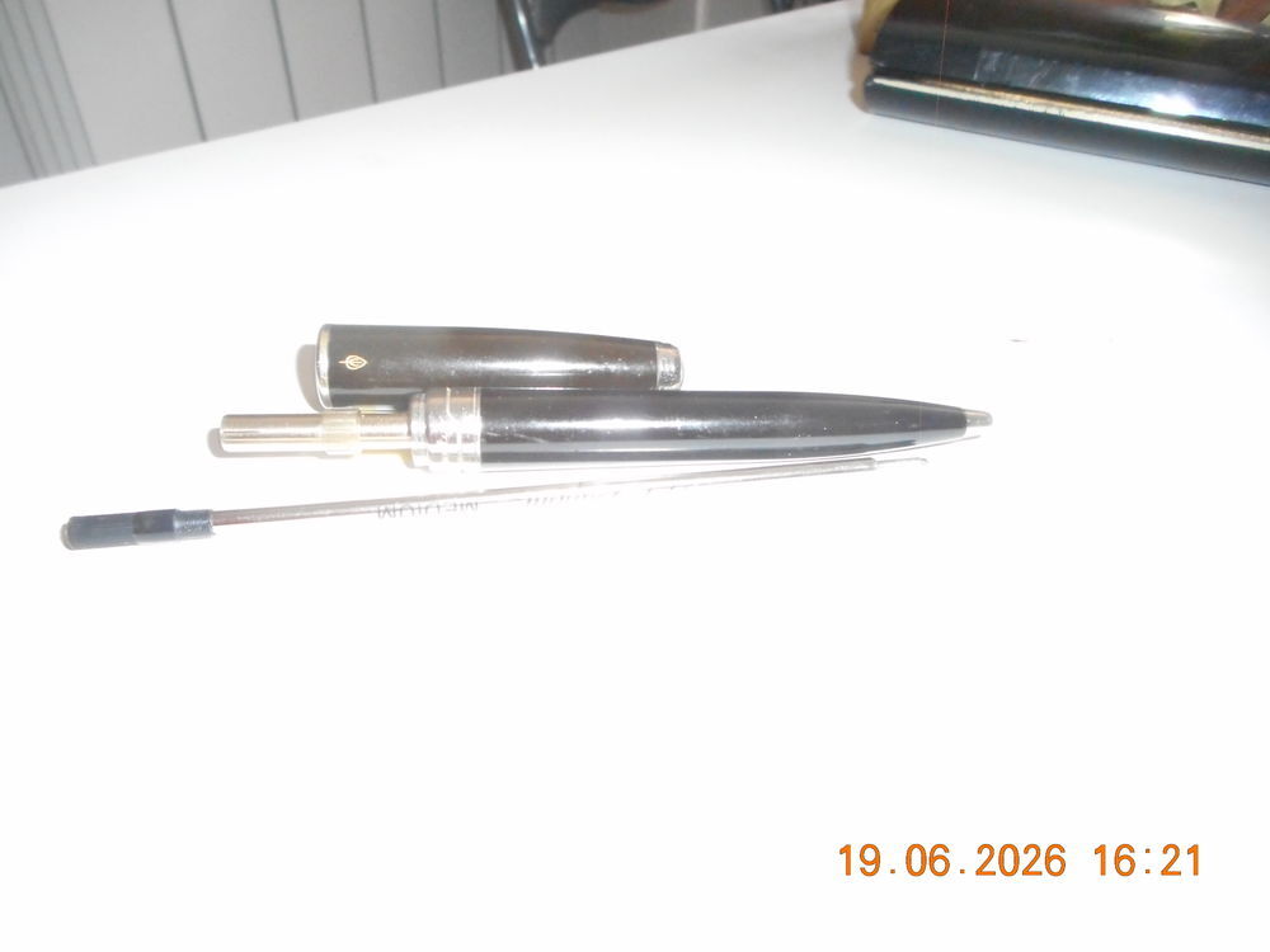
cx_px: 635
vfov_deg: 54.9
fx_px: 917
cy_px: 476
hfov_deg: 69.4
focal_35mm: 25
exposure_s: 1/25
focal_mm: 4.5
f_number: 3.7
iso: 800
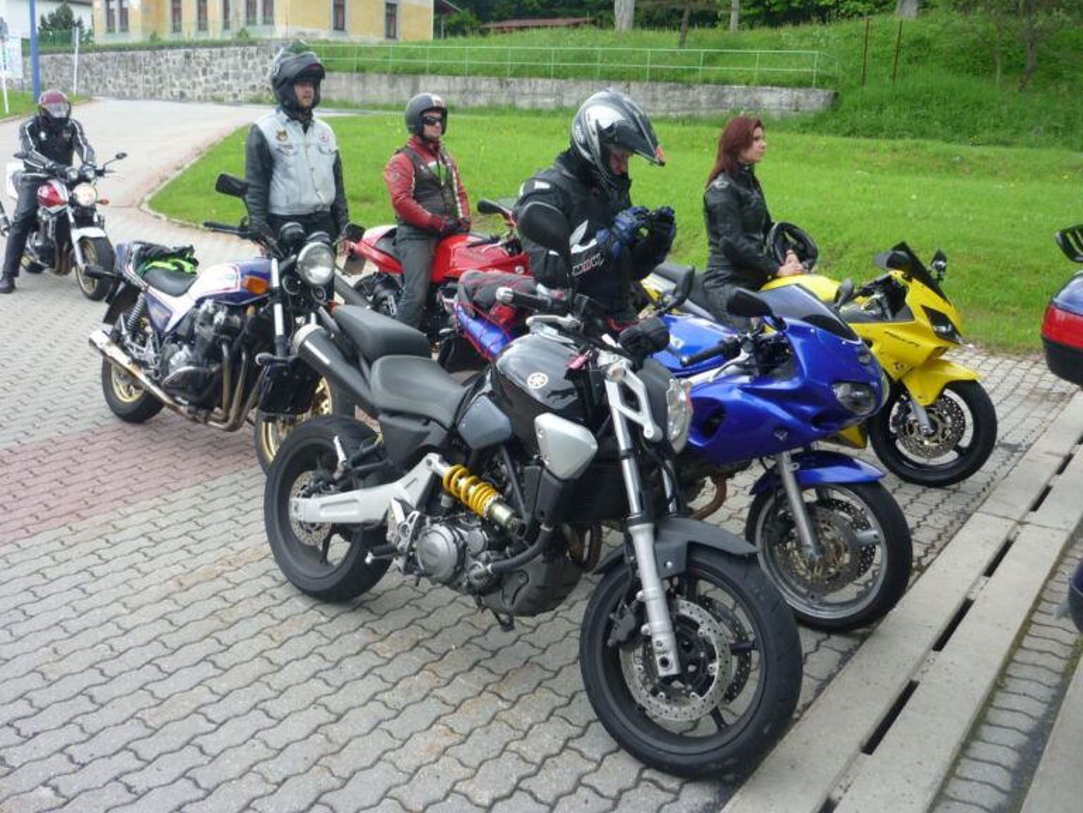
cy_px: 406
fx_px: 1032
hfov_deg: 55.4
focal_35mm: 33
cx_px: 542
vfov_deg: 42.9
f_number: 2.8
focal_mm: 5.5
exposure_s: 1/125
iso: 80
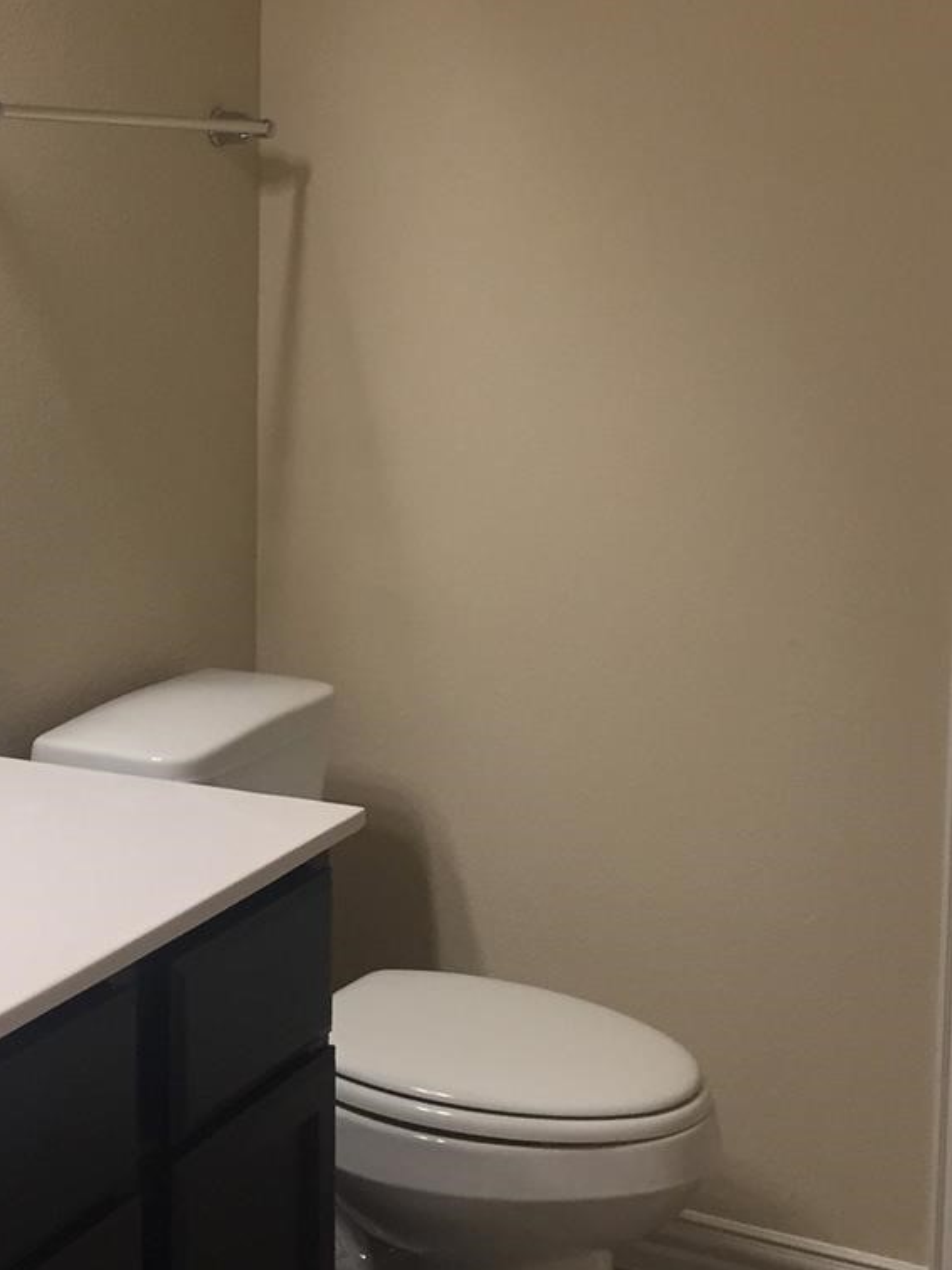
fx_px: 2164
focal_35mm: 59
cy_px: 479
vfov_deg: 32.6
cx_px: 225
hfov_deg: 24.5
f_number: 2.2
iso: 40
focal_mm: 4.15
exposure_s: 1/30
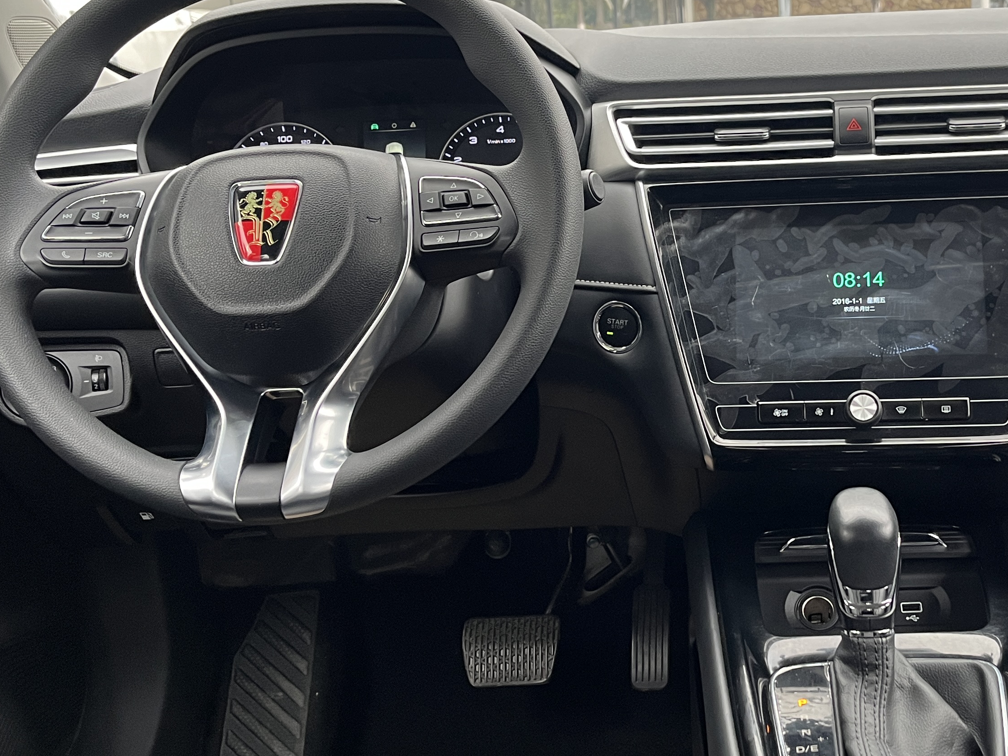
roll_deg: +3.9
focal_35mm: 47
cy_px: 327
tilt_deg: -12.5
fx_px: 1369
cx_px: 721
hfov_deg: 39.6
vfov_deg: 30.8
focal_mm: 5.1
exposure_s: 1/93
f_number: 1.6
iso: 125
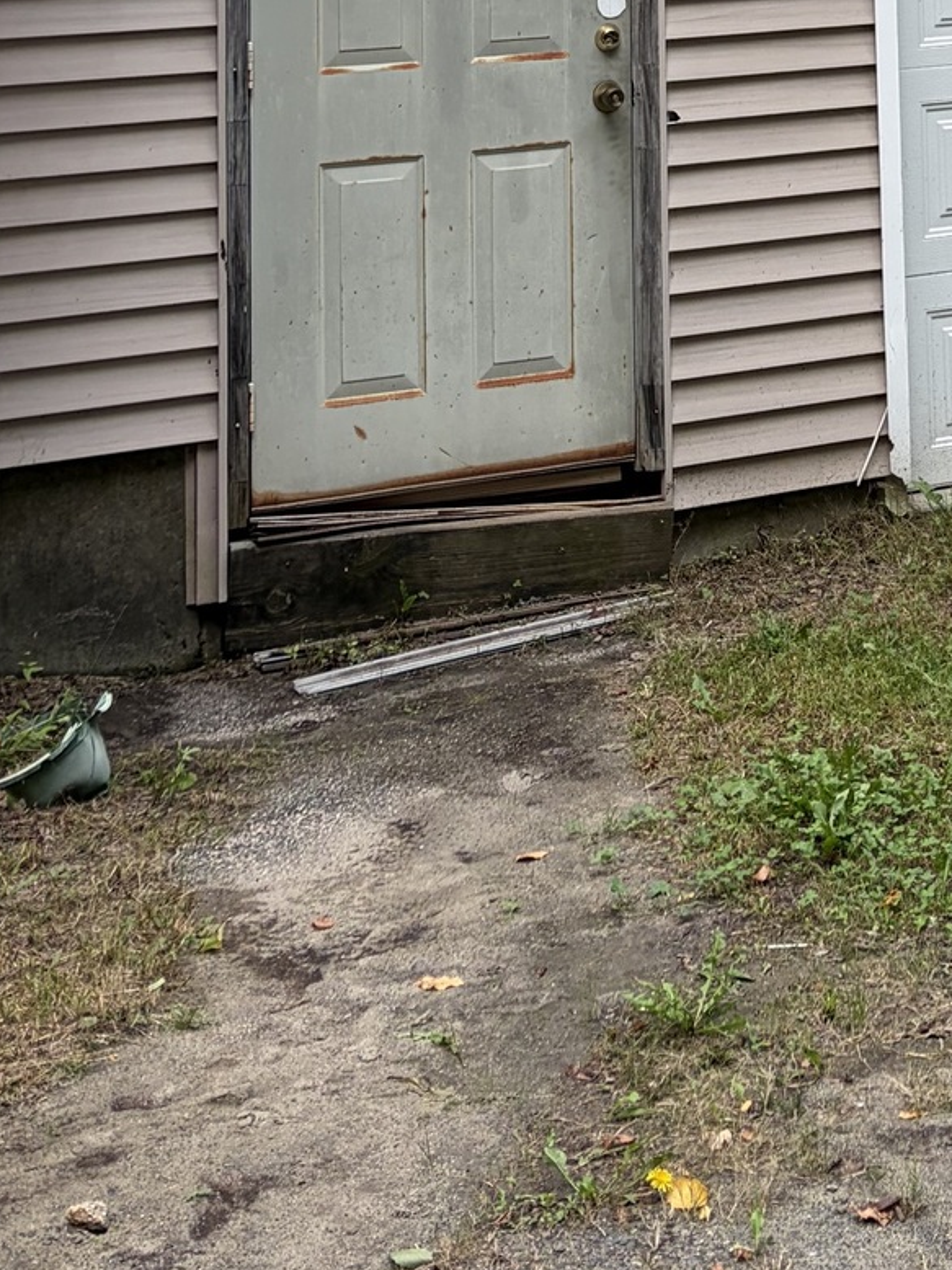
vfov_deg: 22.6
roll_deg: +1.8
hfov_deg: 18.2
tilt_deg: +8.0
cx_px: 1135
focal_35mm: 77
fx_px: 2825
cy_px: -382
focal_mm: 5.96
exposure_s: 1/179
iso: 50
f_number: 1.6
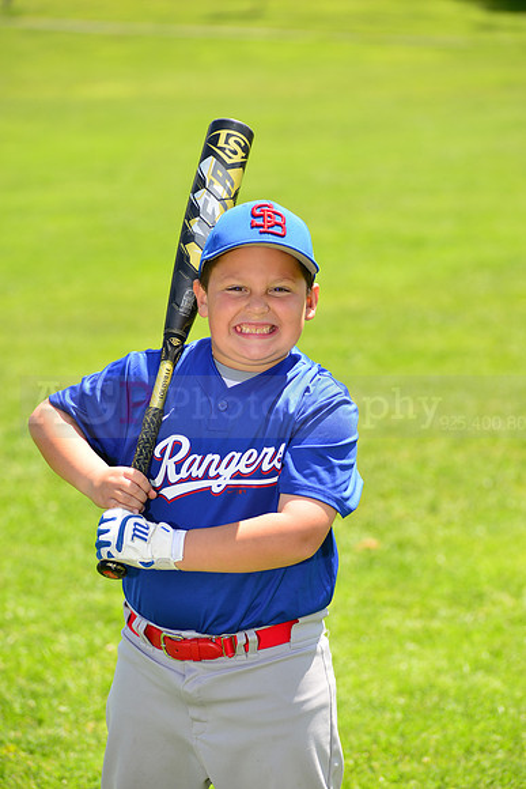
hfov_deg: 10.2
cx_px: 263
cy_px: 394
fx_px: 2957
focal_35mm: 135
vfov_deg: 15.2
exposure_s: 1/250
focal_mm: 135
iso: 100
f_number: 5
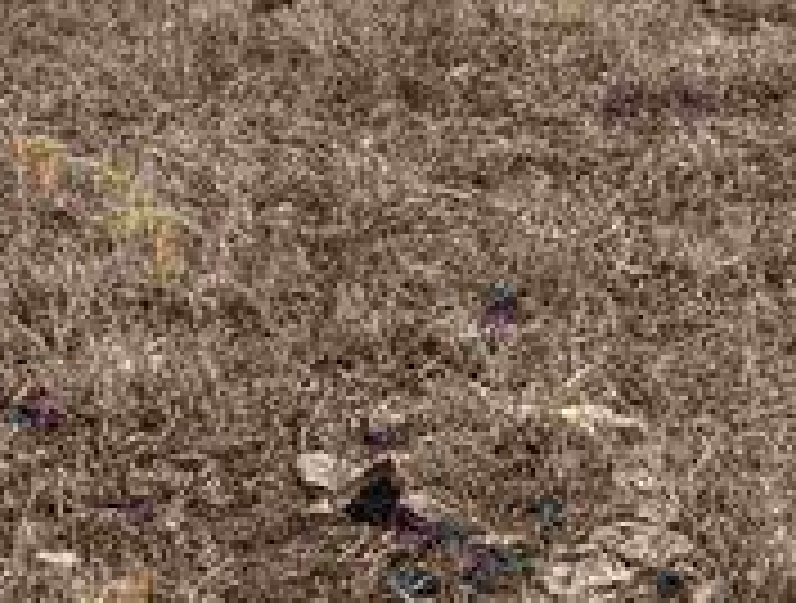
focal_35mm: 138
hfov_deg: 14.0
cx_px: 863
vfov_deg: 10.8
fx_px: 3184
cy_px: 500
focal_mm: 6.9
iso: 20
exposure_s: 1/1126
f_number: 1.68
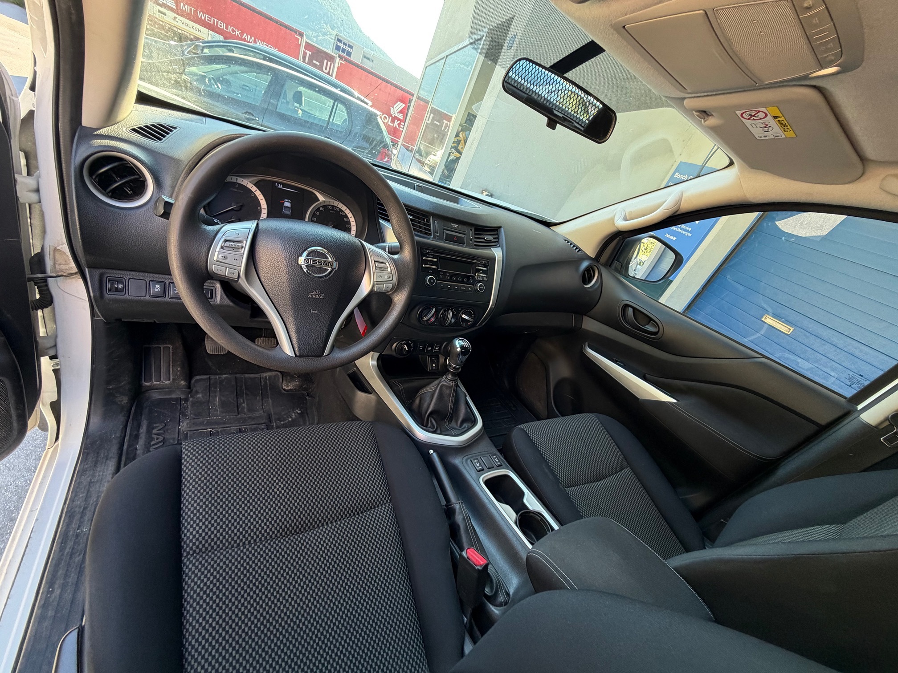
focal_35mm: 14
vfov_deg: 85.7
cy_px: 336
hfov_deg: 102.1
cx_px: 449
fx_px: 363
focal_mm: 2.22
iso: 200
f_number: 2.2
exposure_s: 1/121
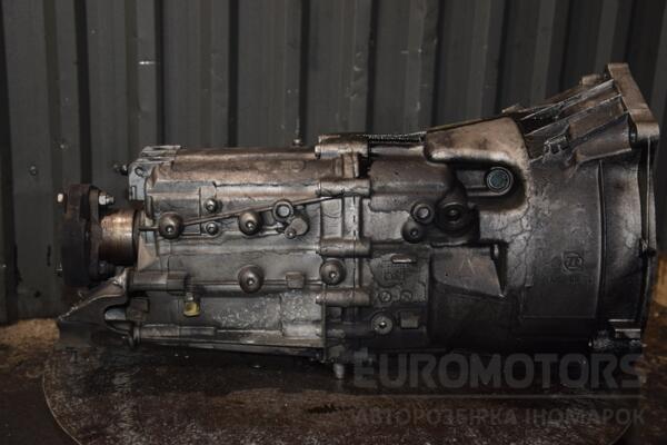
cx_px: 334
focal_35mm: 60
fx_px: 1112
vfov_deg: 22.6
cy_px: 222
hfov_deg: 33.4
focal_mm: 40
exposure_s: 1/60
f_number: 4.8
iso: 800
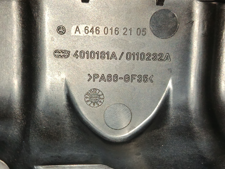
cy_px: 84
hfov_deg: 41.2
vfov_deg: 31.5
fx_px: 299
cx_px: 112
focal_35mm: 46
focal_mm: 5.24
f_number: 1.7
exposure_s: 1/33.3
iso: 1075
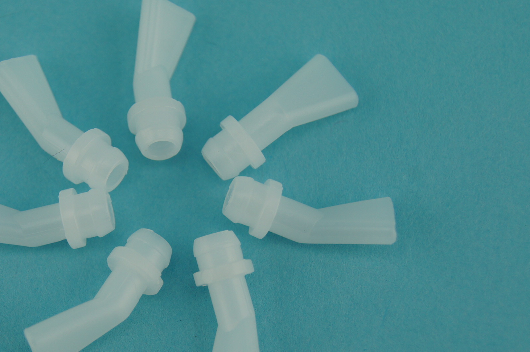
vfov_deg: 12.8
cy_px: 219
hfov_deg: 19.0
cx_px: 162
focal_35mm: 107
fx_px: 1573
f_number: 8
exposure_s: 1/100
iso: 200
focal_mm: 50
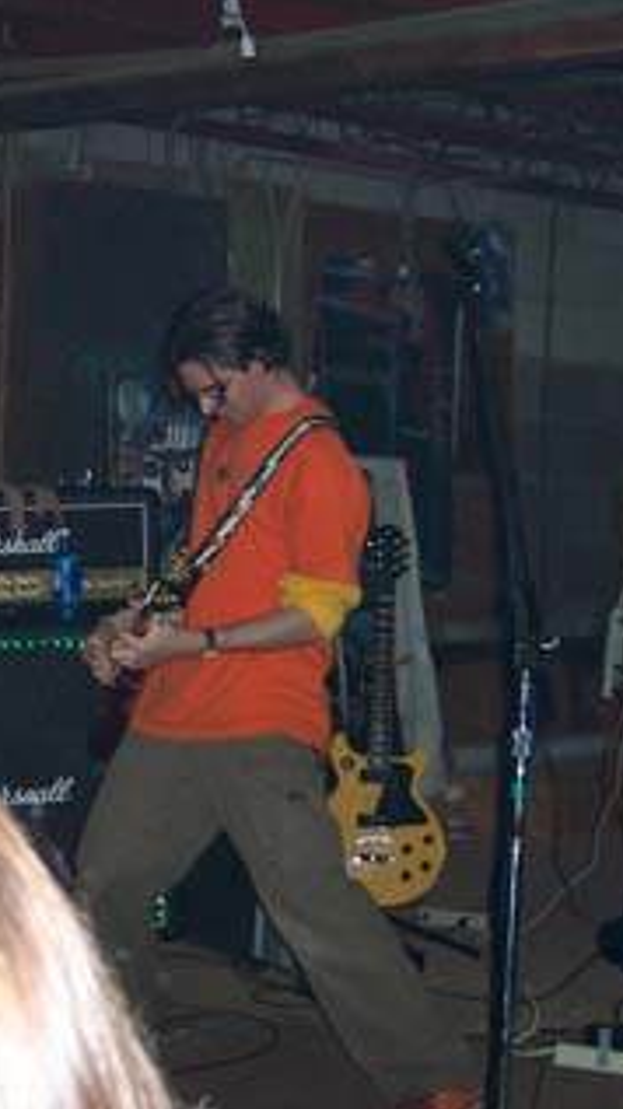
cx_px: 80
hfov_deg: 13.2
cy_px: 511
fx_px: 2676
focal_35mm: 91
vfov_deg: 23.4
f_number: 3.4
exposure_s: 1/45
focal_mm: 10.7
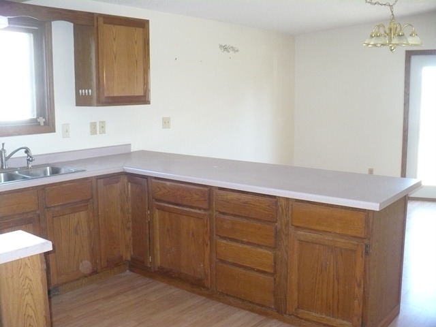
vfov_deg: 38.7
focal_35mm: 37
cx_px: 218
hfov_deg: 50.1
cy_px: 164
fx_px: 466
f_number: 2.8
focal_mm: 6.1
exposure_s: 1/30
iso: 400
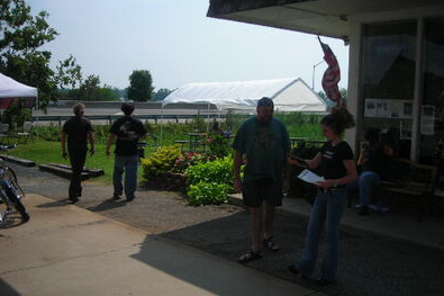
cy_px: 158
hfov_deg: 48.5
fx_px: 493
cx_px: 220
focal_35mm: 40
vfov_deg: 33.4
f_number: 6.4
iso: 50
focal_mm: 6.3
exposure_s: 1/243
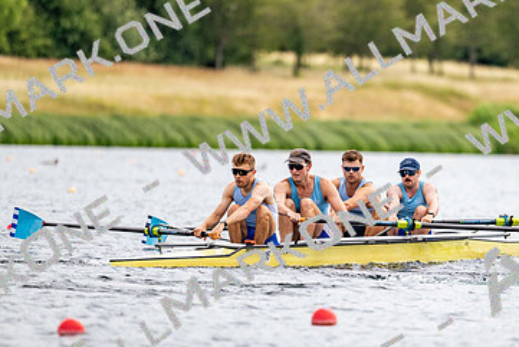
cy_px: 179
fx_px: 9259
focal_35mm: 642
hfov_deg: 3.2
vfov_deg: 2.1
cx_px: 361
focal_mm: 400
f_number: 4.5
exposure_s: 1/2500
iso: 320
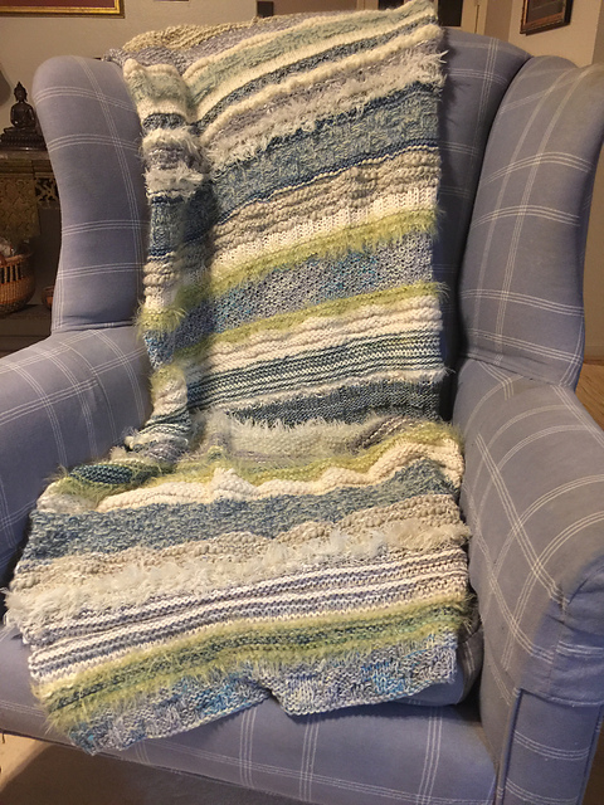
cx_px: 302
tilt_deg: -21.9
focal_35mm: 29
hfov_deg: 48.2
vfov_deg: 61.7
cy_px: 402
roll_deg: -1.3
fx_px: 675
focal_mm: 4.15
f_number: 2.2
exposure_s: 1/4
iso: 64
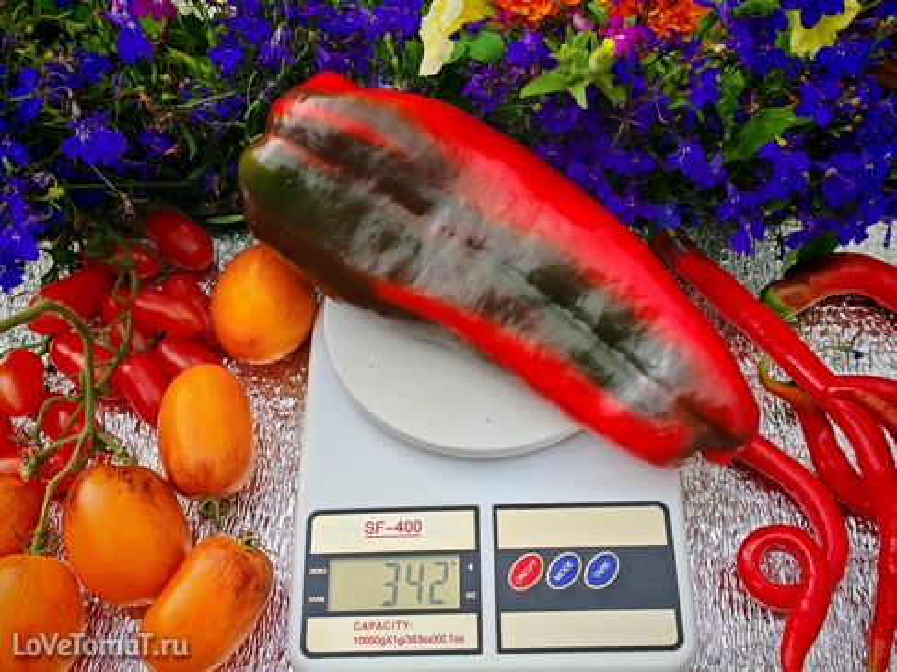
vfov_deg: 40.7
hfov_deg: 52.6
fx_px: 907
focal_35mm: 35
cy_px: 336
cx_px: 448
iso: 50
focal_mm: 6.83
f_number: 2
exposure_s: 1/620
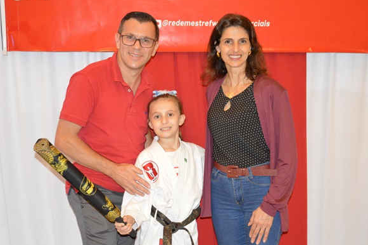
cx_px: 186
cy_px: 122
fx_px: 633
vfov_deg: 21.9
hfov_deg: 32.4
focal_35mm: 62
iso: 3200
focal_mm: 40
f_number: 4.5
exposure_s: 1/60
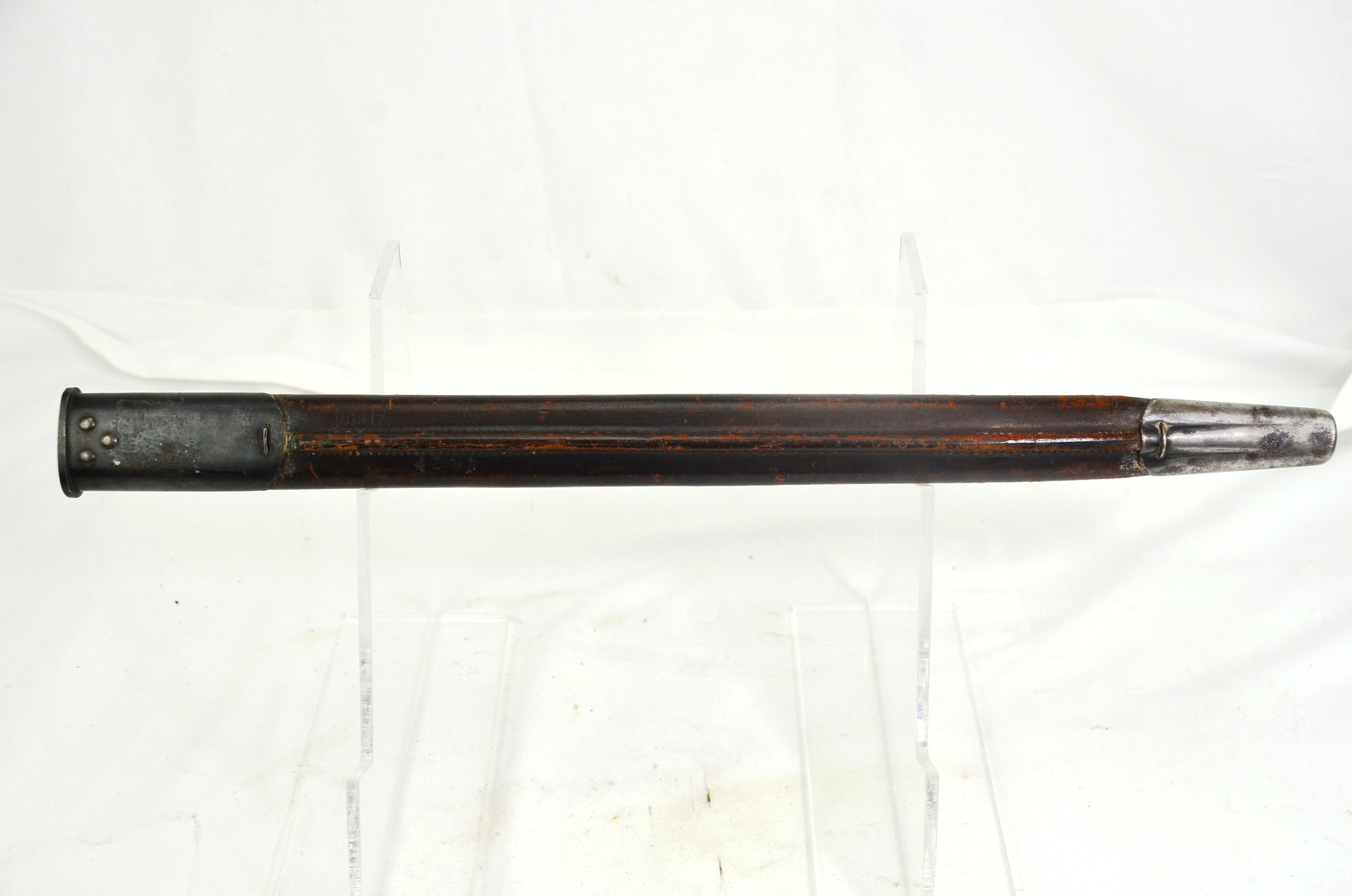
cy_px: 448
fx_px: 1574
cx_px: 676
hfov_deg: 46.5
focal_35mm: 42
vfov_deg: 31.8
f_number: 6.3
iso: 200
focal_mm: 28
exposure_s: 1/160
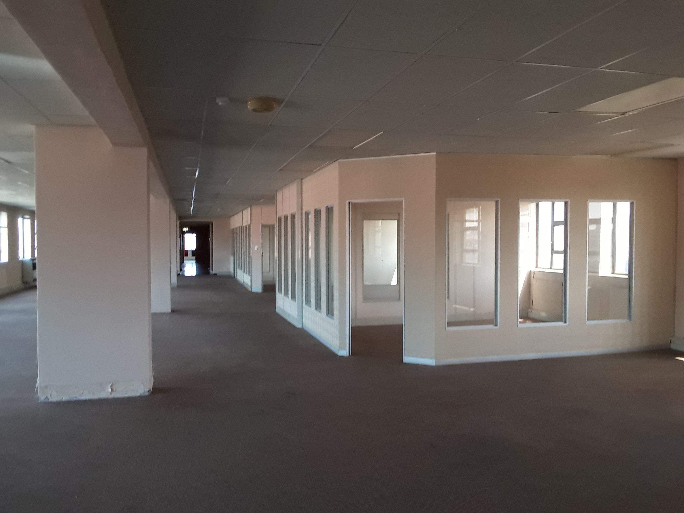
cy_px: 256
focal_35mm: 30
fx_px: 593
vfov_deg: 46.8
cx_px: 342
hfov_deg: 60.0
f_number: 1.9
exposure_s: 1/50
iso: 50
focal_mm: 2.2
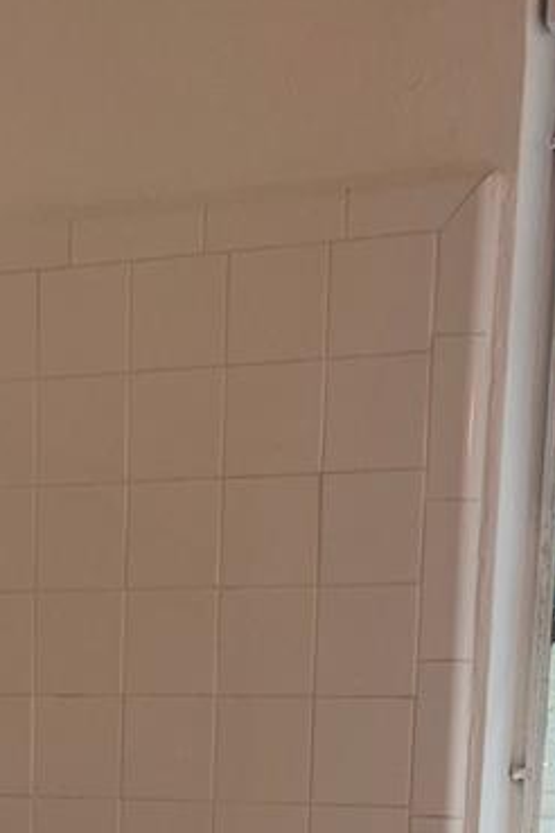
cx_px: 124
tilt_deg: -10.5
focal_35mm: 88
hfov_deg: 15.4
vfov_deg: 20.8
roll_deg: -1.3
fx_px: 2035
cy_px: 1124
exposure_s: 1/170
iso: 50
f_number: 1.6
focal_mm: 5.1
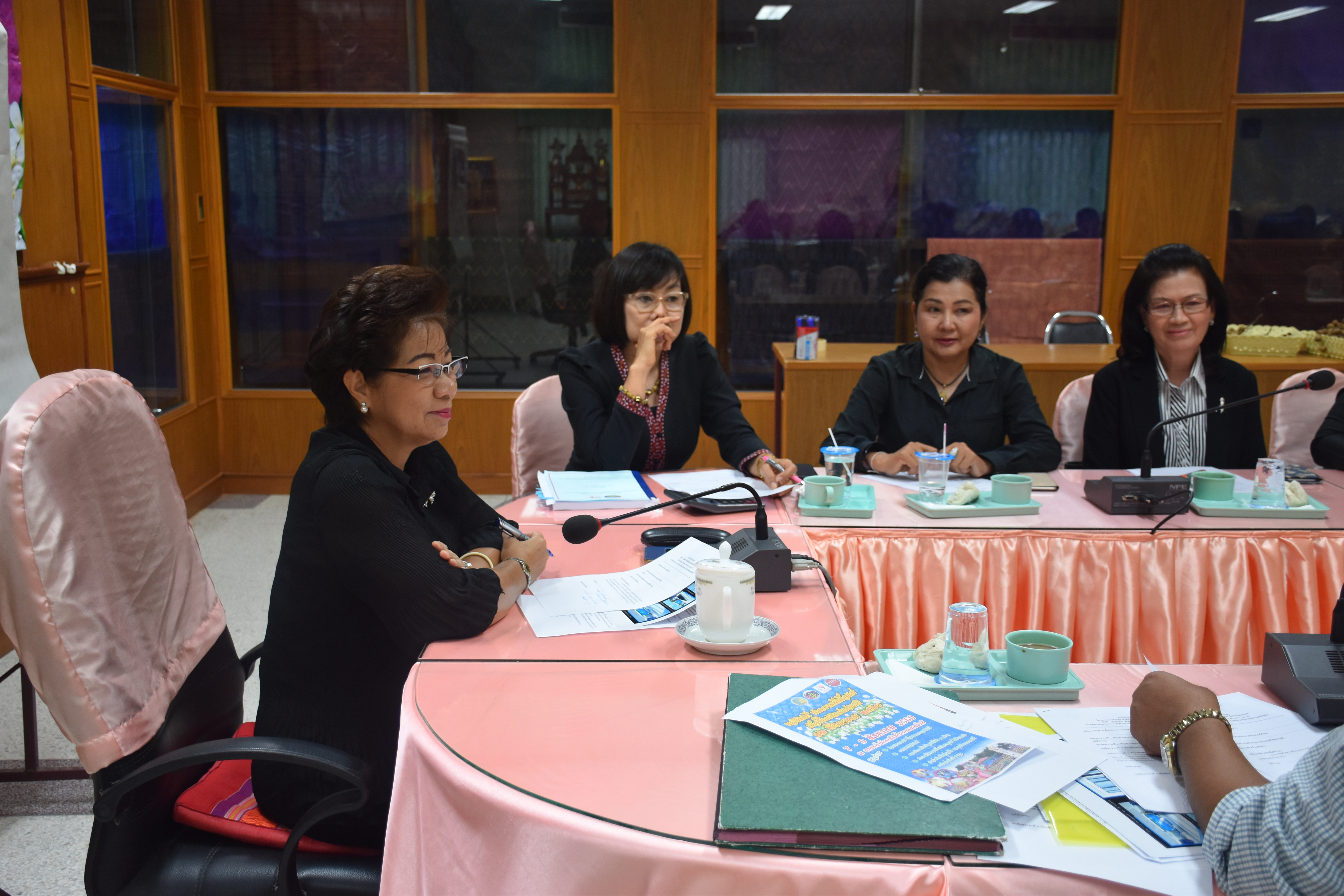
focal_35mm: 39
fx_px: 1456
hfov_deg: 49.6
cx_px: 672
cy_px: 448
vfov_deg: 34.2
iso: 560
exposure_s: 1/60
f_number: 4
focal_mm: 26
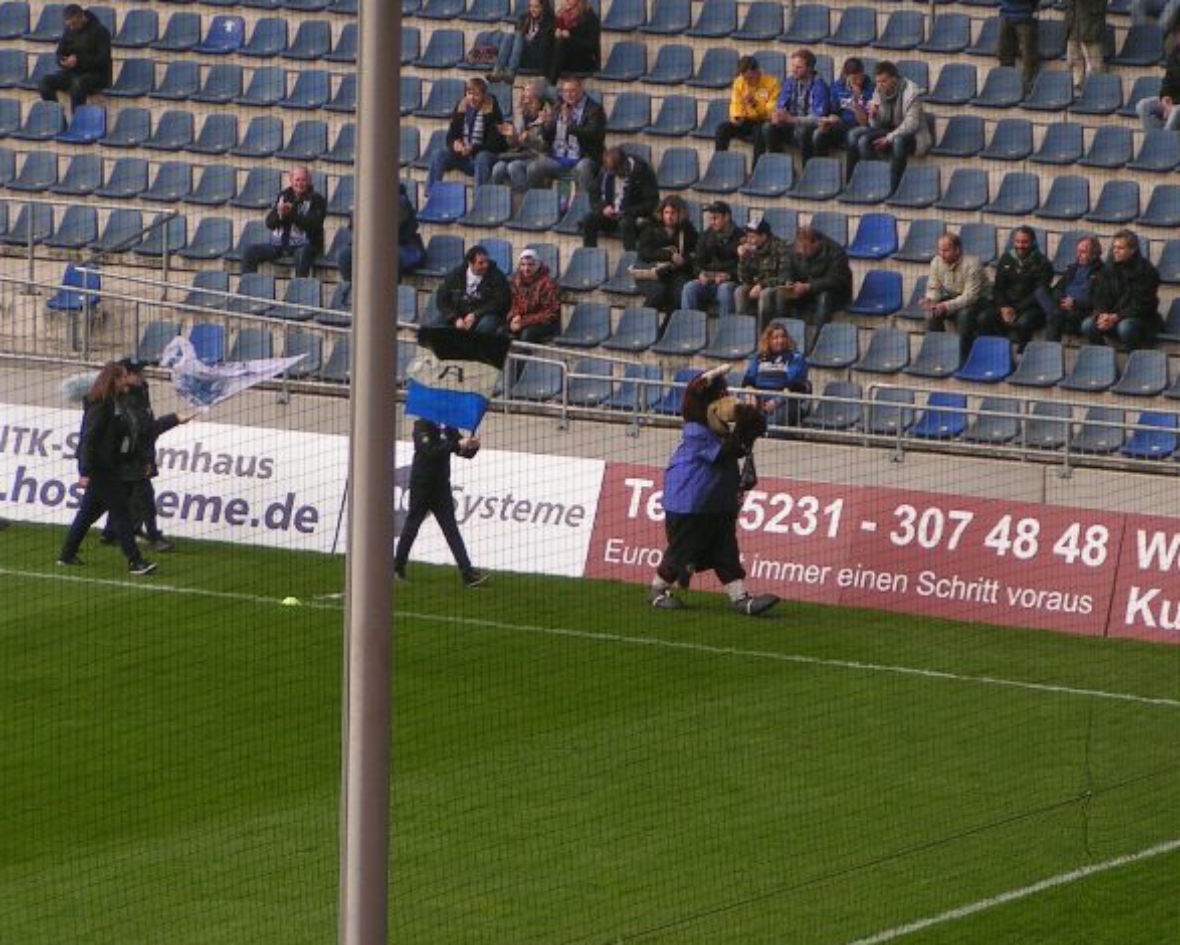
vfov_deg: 7.1
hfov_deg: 8.9
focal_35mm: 218
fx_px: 7616
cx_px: 625
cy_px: 428
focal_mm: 25.1
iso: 50
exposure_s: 1/320
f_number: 3.5
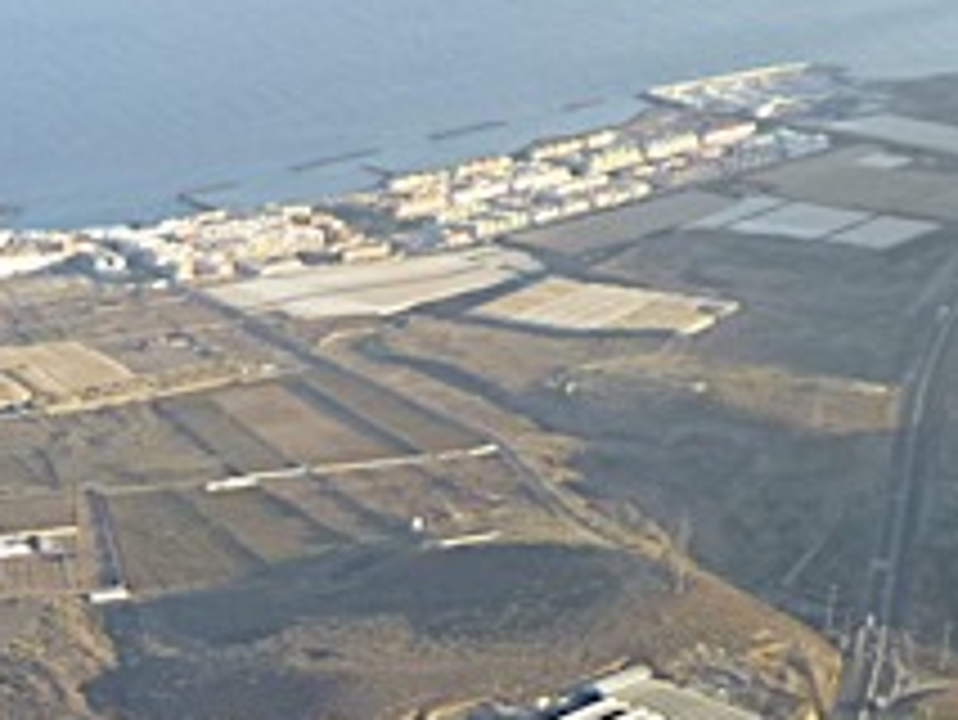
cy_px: 860
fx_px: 2603
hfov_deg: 17.6
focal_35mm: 94
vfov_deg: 15.2
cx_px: -670
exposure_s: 1/320
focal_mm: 4.5
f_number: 3.1
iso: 100
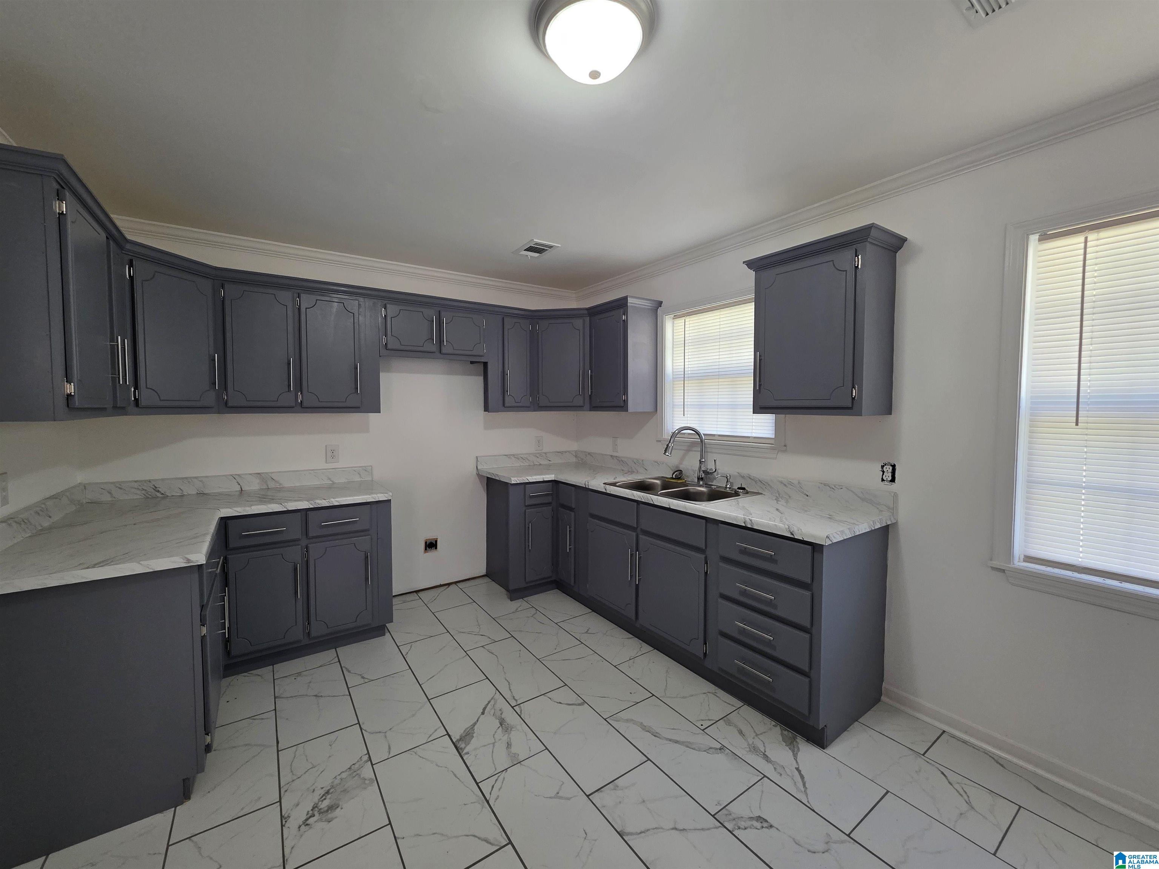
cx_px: 580
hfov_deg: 106.2
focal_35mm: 13
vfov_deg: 89.9
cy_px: 434
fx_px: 435
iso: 160
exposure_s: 1/120
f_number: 1.9
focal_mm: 2.2
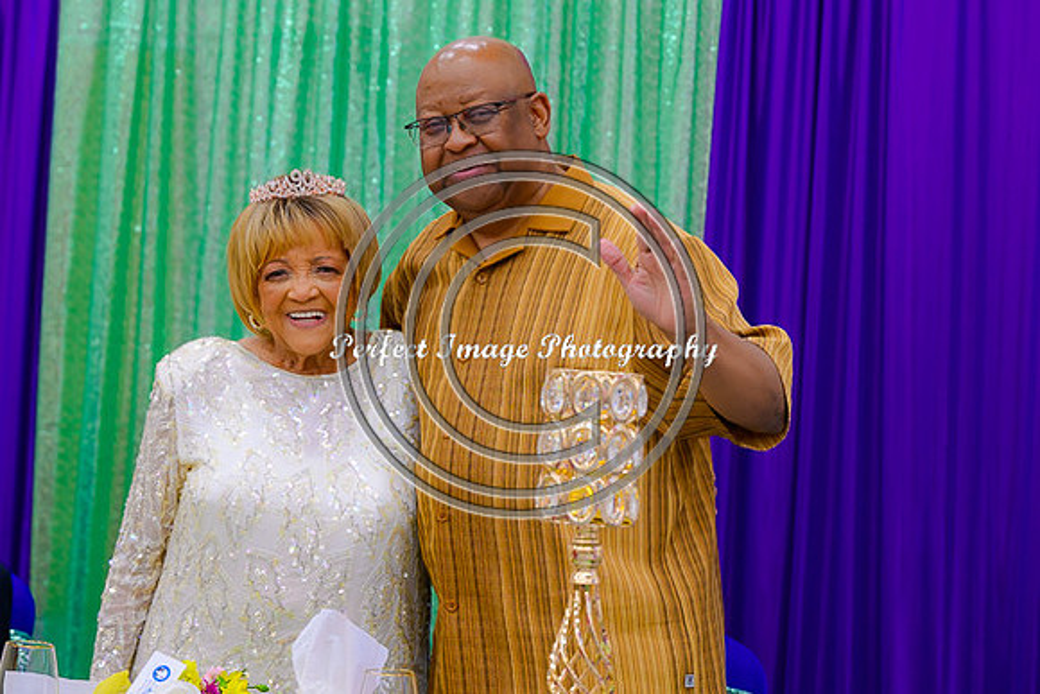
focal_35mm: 124
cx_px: 321
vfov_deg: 11.1
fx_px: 3573
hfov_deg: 16.5
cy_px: 164
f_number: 2.8
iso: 220
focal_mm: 78
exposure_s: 1/40
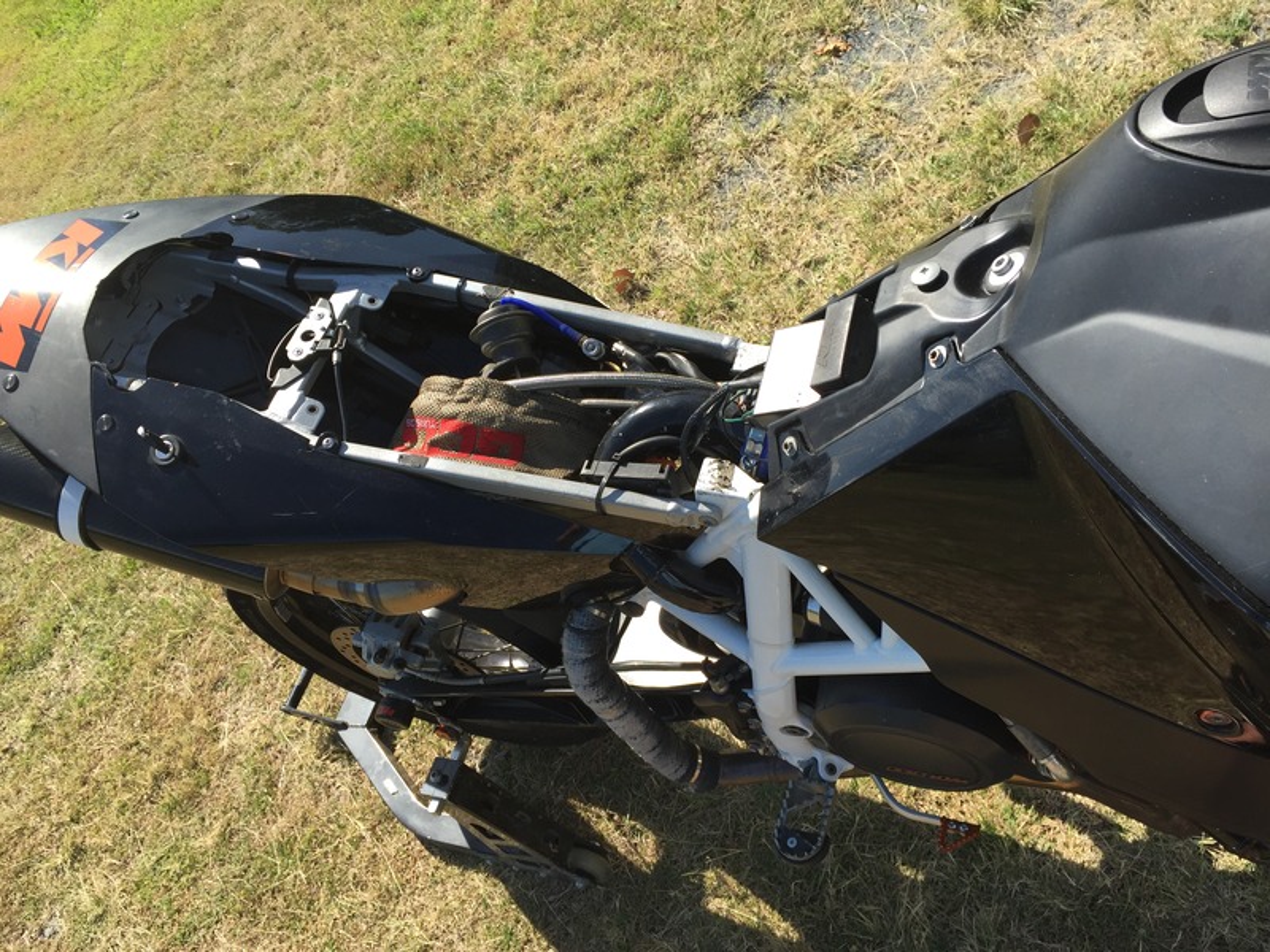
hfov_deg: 61.7
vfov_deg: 48.2
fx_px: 1064
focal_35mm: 29
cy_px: 476
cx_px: 635
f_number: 2.2
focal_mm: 4.15
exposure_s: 1/860
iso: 32
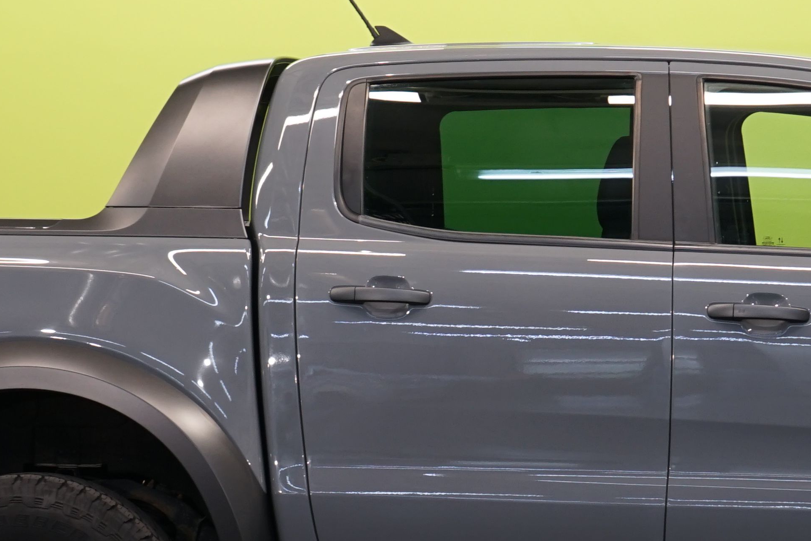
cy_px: 409
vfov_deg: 6.5
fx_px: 4775
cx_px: 653
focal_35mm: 212
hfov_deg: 9.7
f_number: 5.6
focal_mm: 68
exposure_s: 1/30
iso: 400
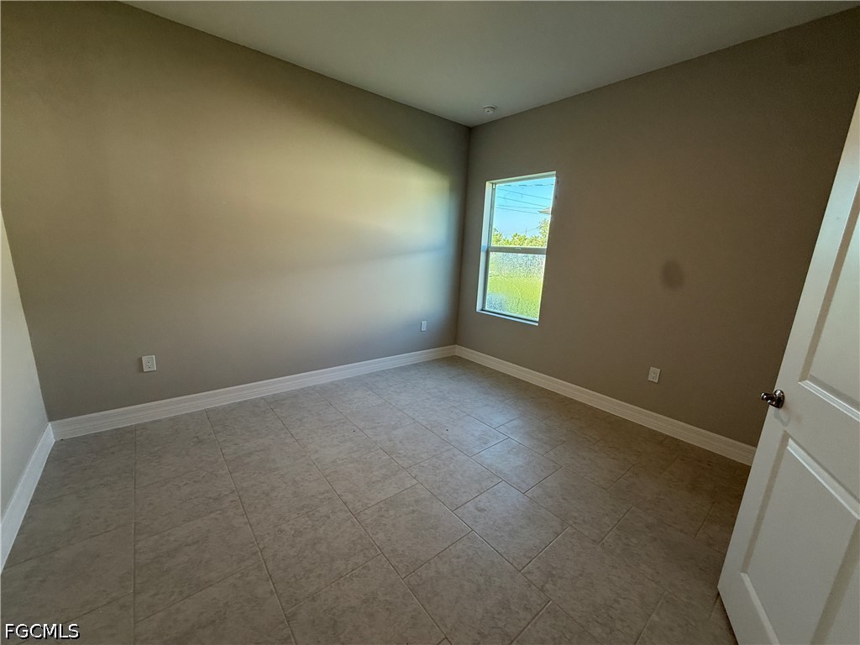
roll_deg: -2.6
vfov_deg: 85.7
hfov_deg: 102.1
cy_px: 322
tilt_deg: -11.1
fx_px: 348
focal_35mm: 14
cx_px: 430
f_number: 2.2
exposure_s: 1/120
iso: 160
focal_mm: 2.22
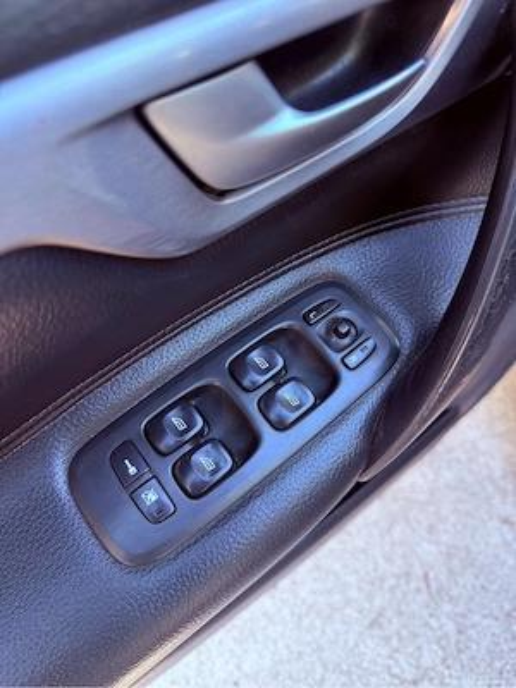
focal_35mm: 24
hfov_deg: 56.8
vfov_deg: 71.6
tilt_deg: -56.1
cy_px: 344
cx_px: 258
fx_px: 477
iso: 160
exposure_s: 1/121
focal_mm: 6.76
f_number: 1.78
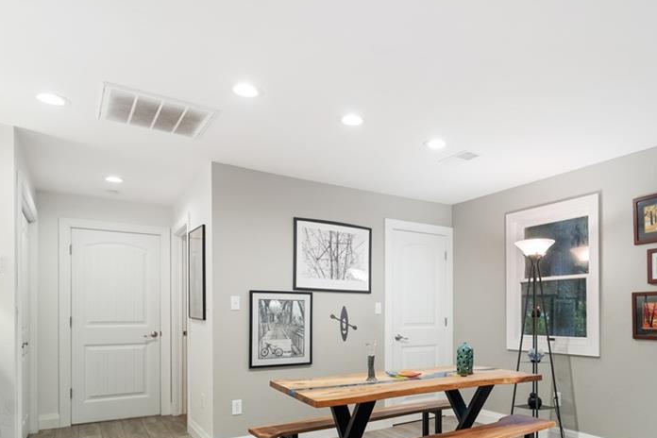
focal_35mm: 25
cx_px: 419
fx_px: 456
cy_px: 313
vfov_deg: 49.8
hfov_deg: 70.1
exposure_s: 1/100
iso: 2000
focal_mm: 17
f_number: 5
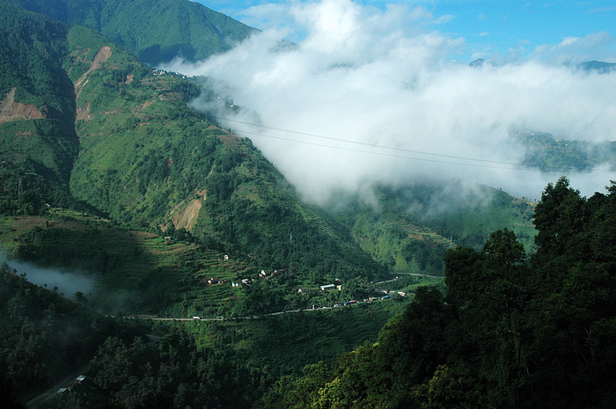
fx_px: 743
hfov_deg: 45.0
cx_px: 308
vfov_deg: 30.8
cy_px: 204
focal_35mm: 44
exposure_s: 1/500
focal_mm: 29
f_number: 11
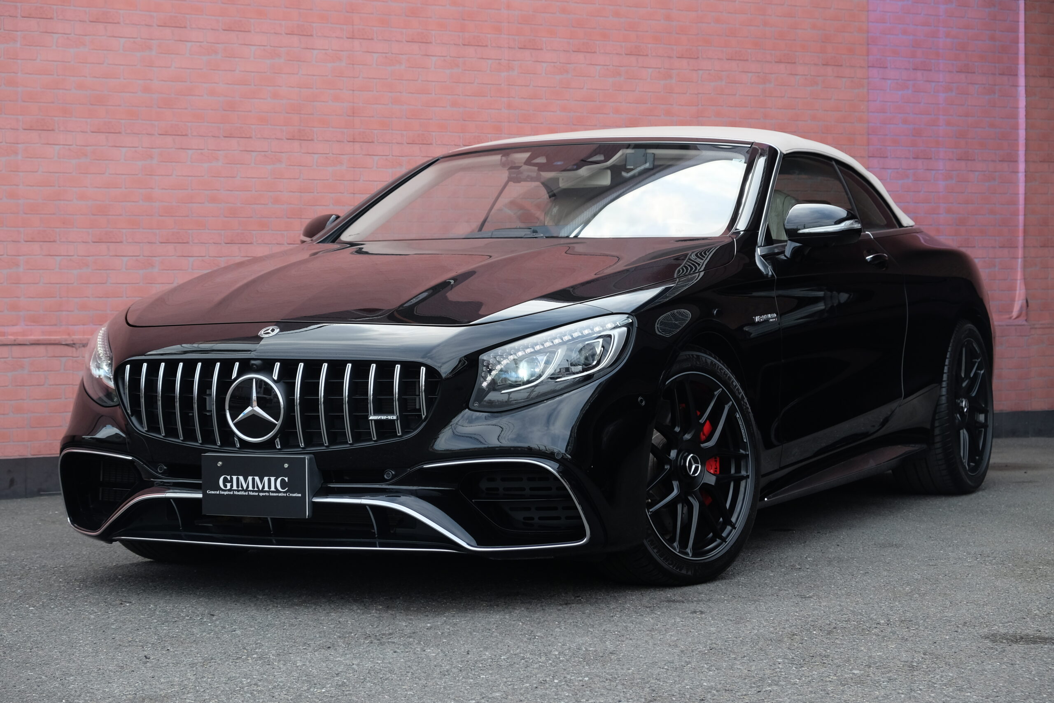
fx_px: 2430
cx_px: 527
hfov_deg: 24.5
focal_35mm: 83
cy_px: 352
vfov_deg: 16.5
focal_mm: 55
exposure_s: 1/320
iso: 400
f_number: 5.6
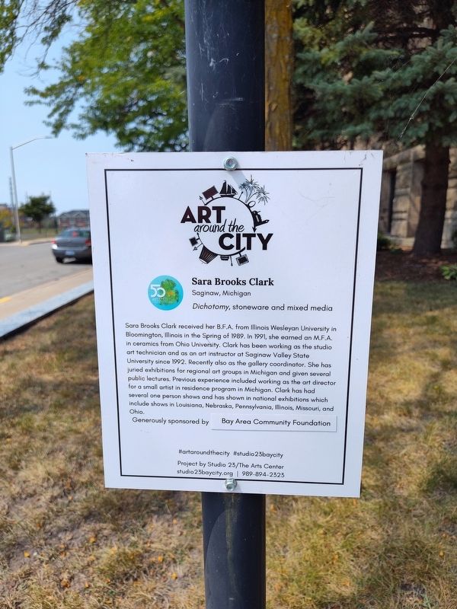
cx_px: 228
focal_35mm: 23
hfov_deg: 58.9
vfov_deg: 73.9
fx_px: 405
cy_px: 304
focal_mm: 5.56
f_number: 1.8
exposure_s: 1/1208
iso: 100
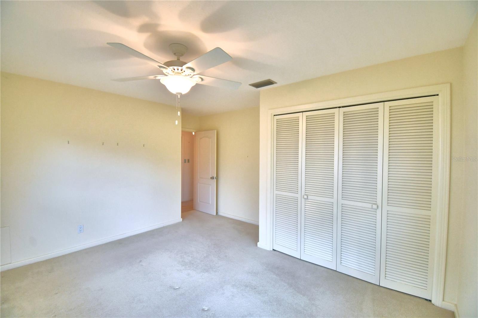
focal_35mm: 15
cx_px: 239
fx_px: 199
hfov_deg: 100.4
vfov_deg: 77.3
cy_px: 159
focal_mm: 10
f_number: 4.5
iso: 400
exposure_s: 1/125
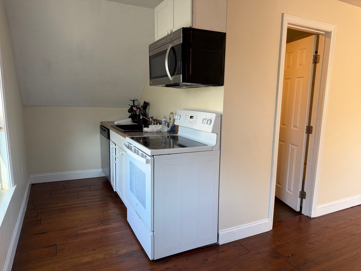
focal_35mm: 24
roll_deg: -0.9
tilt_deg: -8.6
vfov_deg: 56.8
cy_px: 136
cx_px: 180
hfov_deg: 71.6
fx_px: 250
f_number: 1.78
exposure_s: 1/115
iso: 200
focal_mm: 6.76
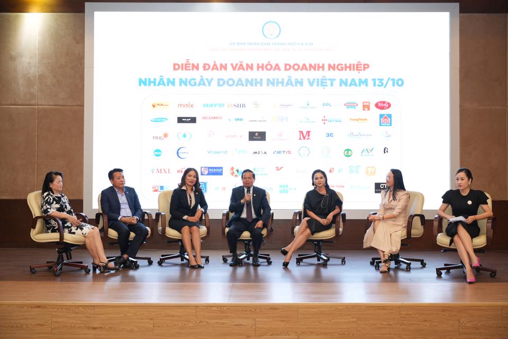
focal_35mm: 46
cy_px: 170
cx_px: 254
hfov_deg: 43.0
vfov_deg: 29.4
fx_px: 645
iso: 1600
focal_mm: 45.7
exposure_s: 1/125
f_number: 3.5
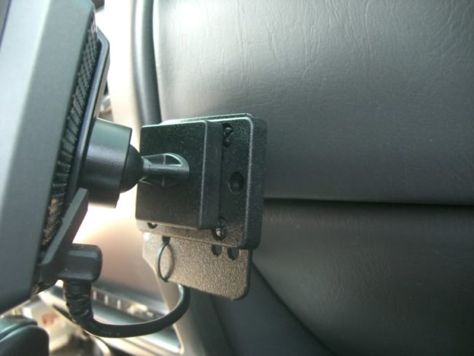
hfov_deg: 49.0
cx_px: 237
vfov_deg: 37.7
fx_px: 521
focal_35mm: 38
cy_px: 178
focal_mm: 6.2
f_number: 2.7
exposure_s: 1/100
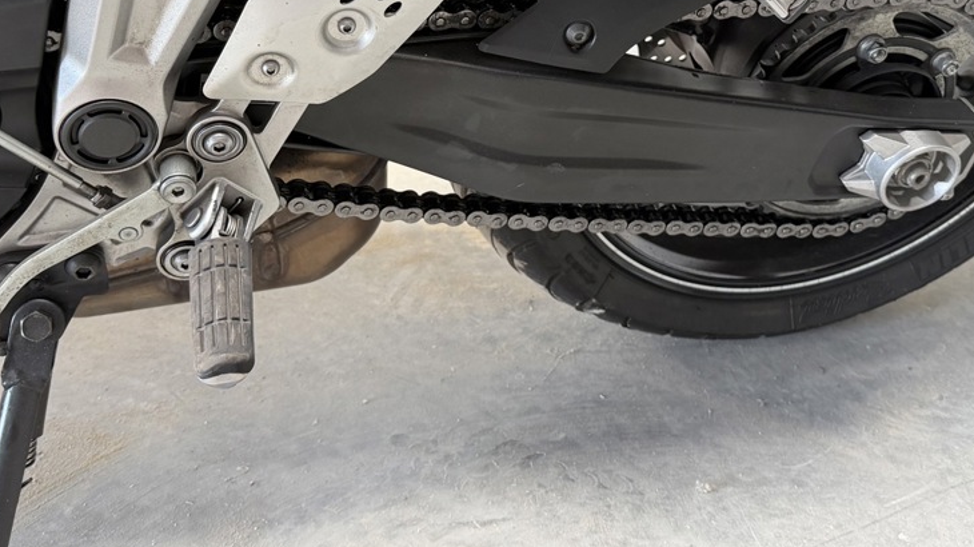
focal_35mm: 43
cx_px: 492
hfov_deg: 47.4
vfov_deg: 26.5
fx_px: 1110
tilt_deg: -23.0
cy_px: 31
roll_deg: -0.3
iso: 200
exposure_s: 1/67
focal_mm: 6.76
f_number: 1.78
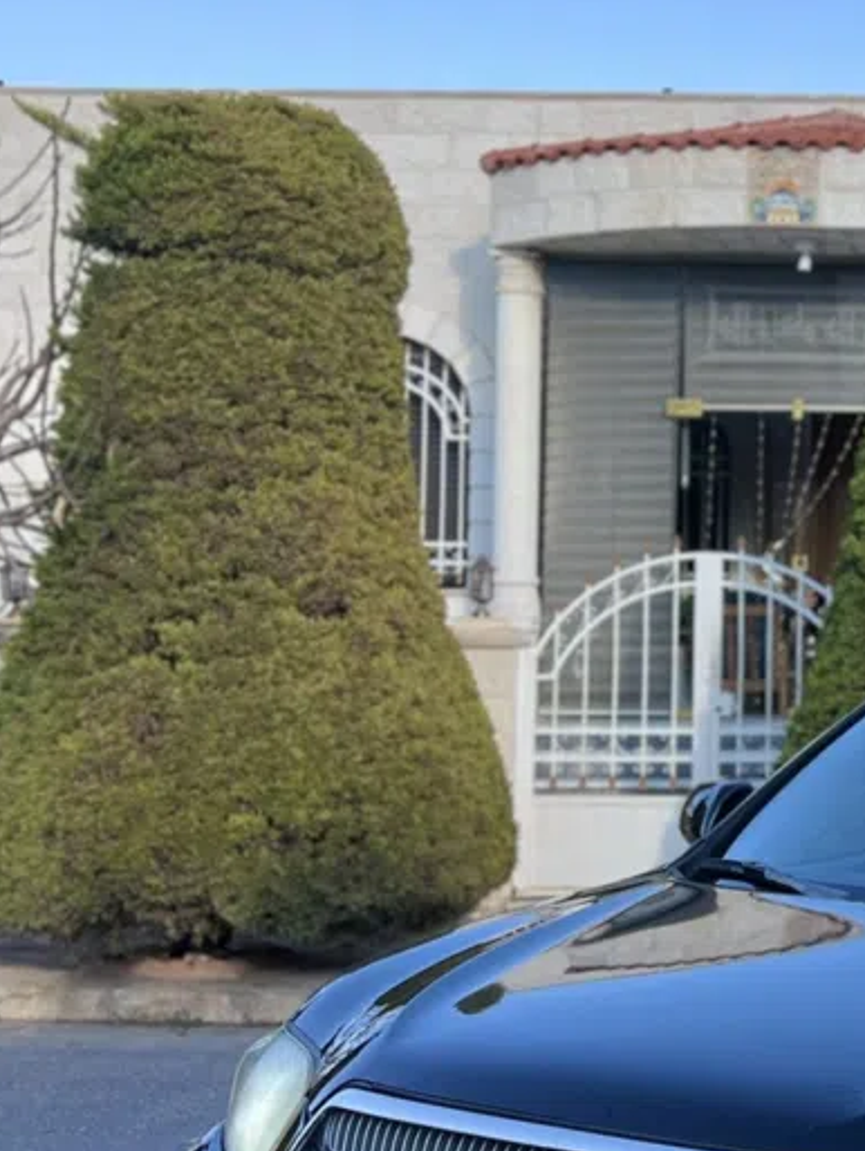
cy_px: 523
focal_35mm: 69
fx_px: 2297
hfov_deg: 19.6
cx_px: 1141
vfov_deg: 28.1
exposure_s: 1/1838
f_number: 1.5
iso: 50
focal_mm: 5.7
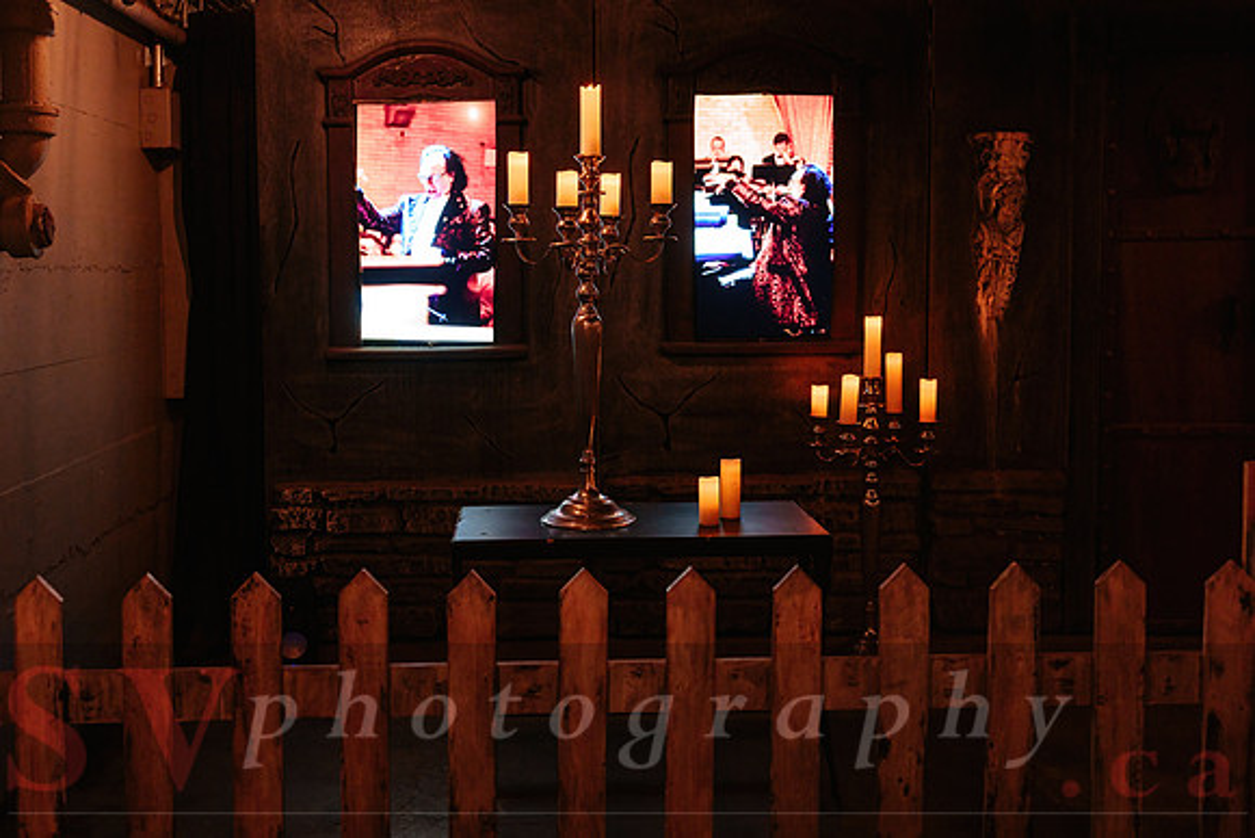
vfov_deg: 33.0
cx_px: 535
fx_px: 1413
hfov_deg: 47.7
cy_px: 365
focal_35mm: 41
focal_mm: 35
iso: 1600
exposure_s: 1/60
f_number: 2.8
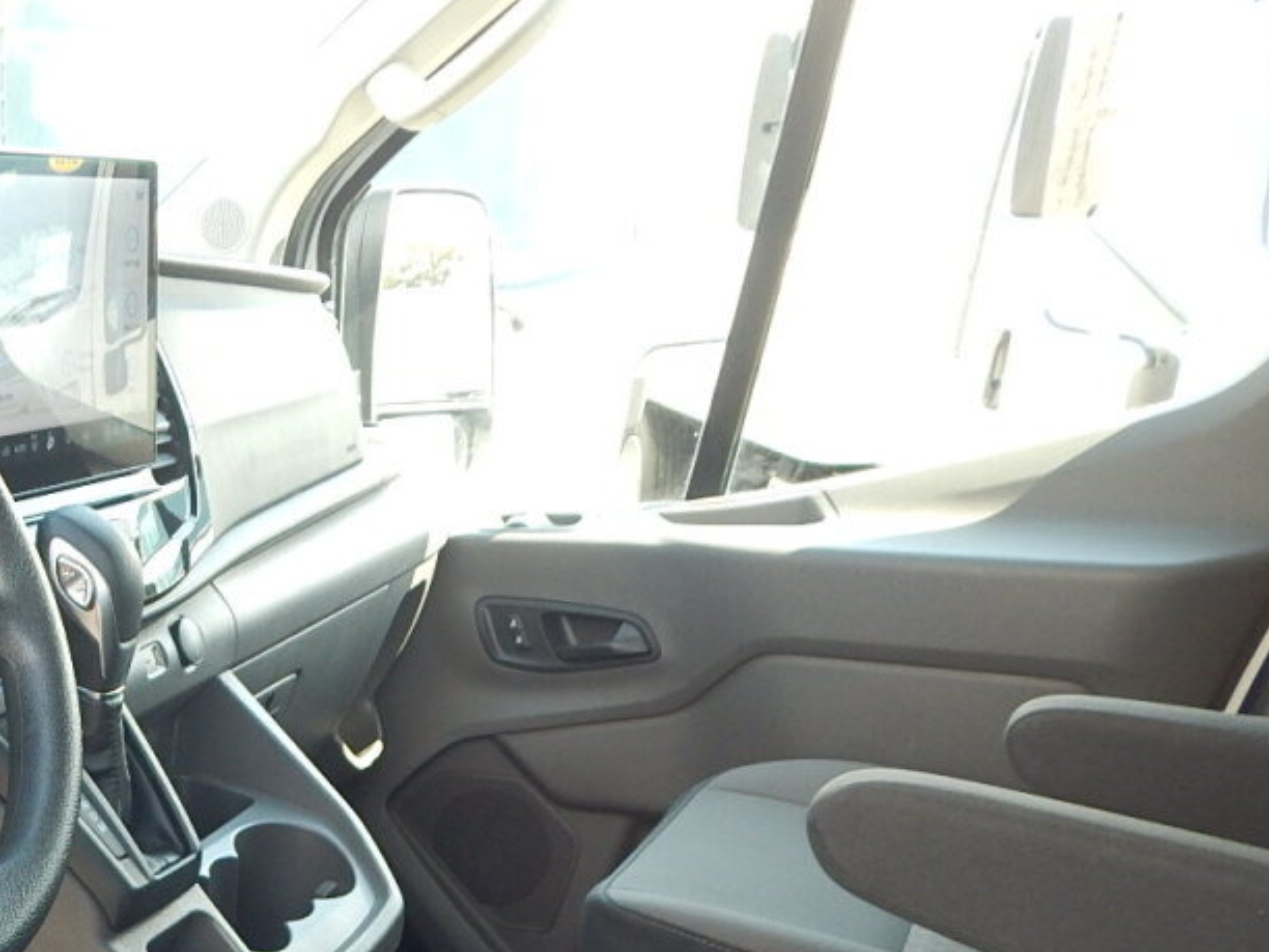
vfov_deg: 29.2
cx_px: -27
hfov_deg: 36.6
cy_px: 975
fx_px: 1686
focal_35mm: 46
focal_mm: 4
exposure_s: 1/60
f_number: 3
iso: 125
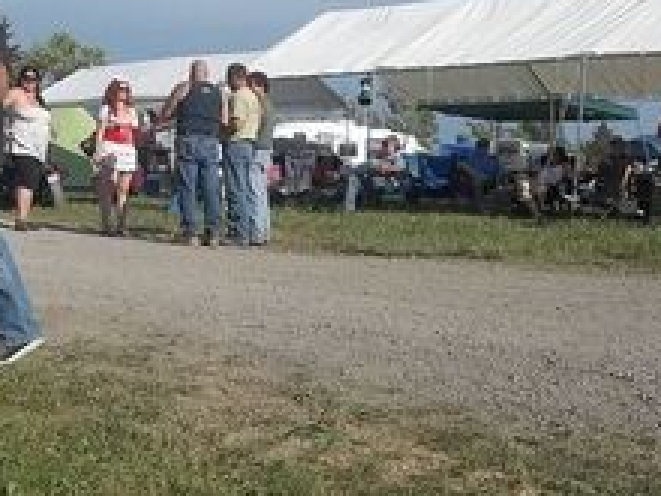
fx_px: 936
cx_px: 147
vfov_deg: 29.7
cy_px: 231
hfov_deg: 37.7
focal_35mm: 49
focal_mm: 4.9
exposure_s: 1/250
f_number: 8.9
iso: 80
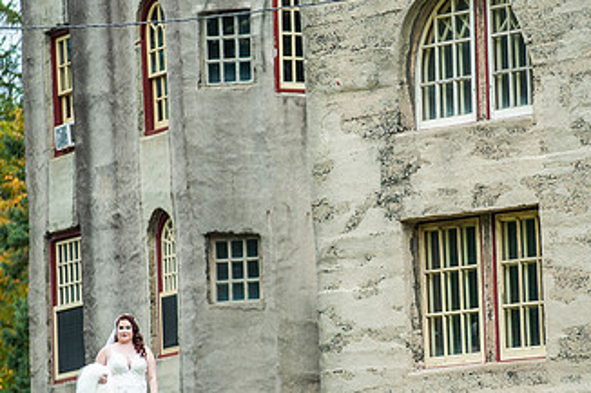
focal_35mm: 356
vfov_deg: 3.9
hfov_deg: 5.8
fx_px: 5841
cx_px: 435
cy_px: 223
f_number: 2.8
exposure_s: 1/800
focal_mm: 200
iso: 200
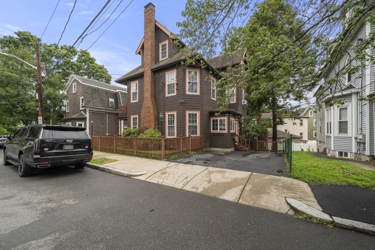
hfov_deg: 104.2
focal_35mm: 14
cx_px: 188
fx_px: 146
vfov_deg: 81.2
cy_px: 125
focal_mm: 14
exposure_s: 1/200
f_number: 7.1
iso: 400
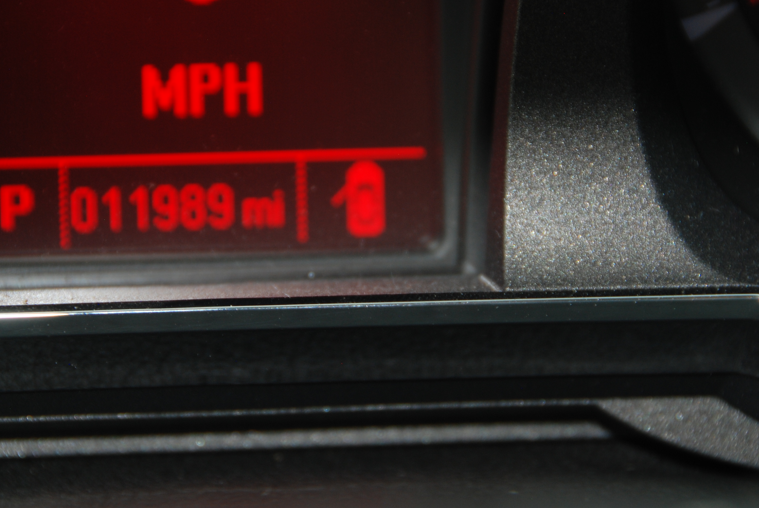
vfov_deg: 6.1
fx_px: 4791
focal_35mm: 227
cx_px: 336
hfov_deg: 9.1
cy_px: 211
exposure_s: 1/60
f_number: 5.6
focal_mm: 112
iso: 200
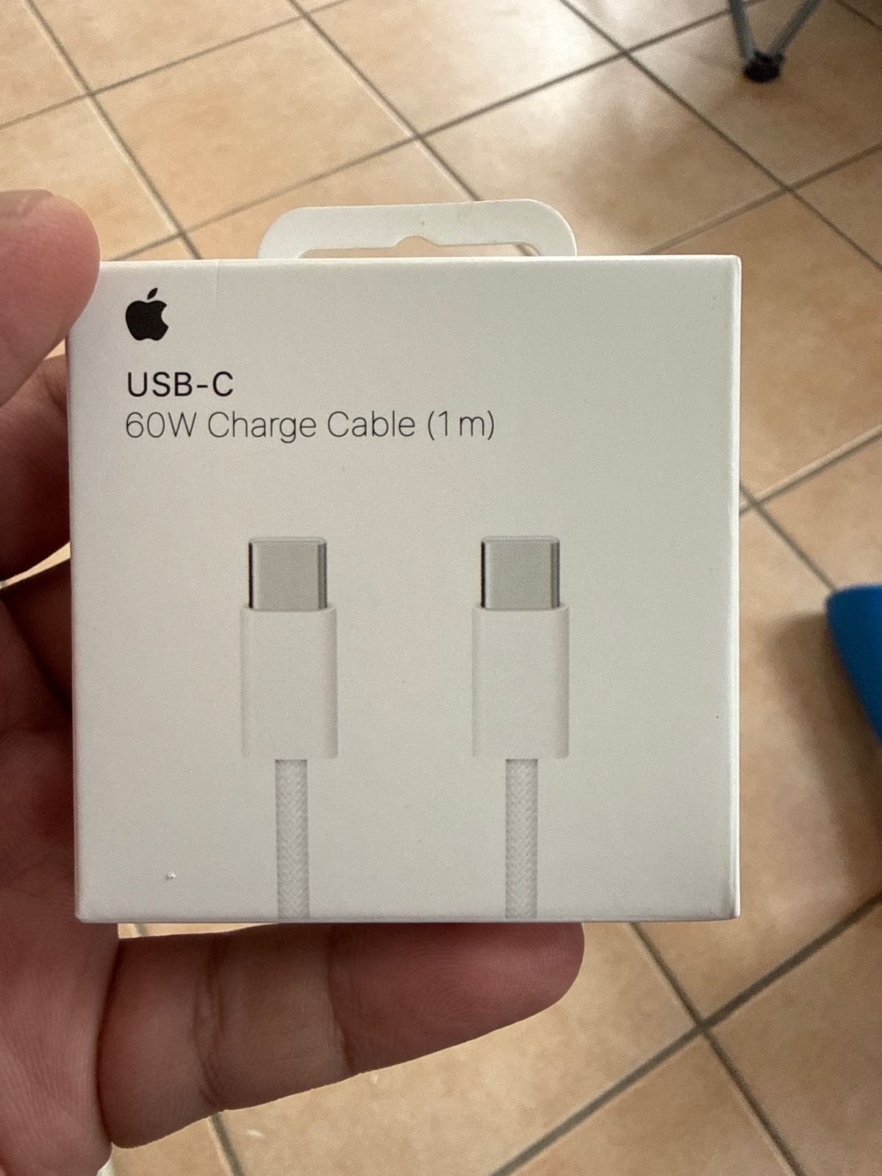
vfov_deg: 69.4
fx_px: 849
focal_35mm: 25
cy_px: 588
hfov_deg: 54.9
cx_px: 441
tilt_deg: -62.5
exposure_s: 1/99
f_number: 2.2
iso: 200
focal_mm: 2.22
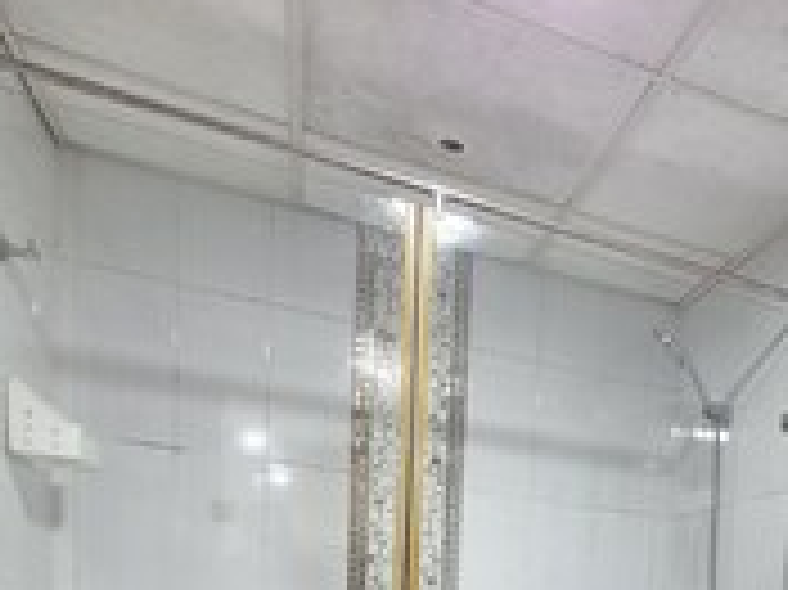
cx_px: 736
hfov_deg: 47.4
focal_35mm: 34
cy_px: 723
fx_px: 773
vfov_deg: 33.3
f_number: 1.9
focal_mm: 2.2
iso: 200
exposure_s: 1/50
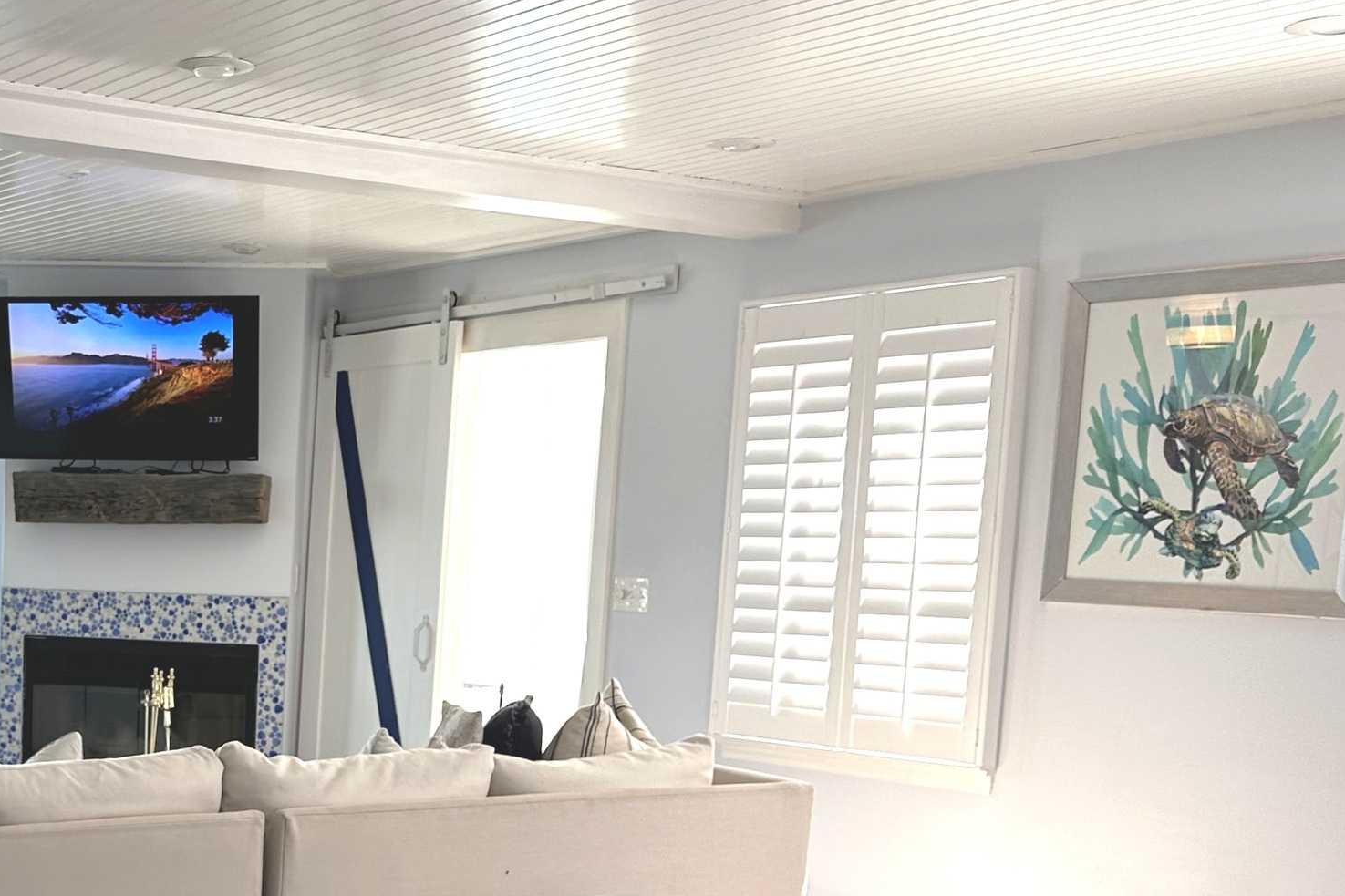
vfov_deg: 25.1
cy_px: 823
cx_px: 114
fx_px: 1942
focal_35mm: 52
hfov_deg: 35.7
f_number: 1.78
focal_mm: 6.86
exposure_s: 1/244
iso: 80
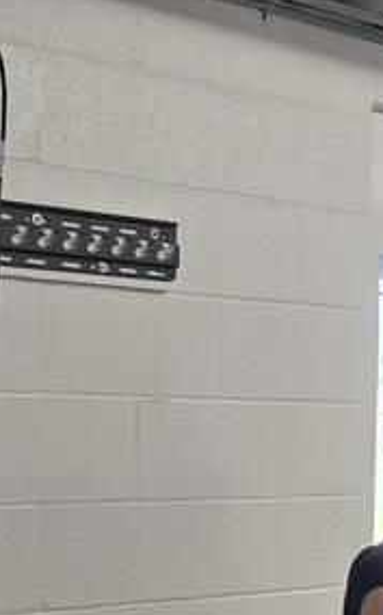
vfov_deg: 22.8
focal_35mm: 88
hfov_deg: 14.3
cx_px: 483
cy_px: 580
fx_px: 1473
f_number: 1.8
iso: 125
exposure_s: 1/120
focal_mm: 5.4
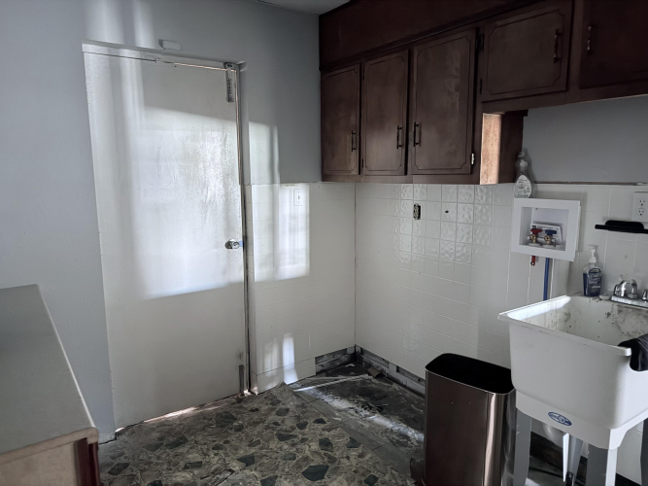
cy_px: 243
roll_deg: +0.3
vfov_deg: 56.8
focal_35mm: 24
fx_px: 449
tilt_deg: -8.5
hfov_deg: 71.6
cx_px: 324
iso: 1250
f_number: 1.78
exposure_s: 1/9
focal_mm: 6.76
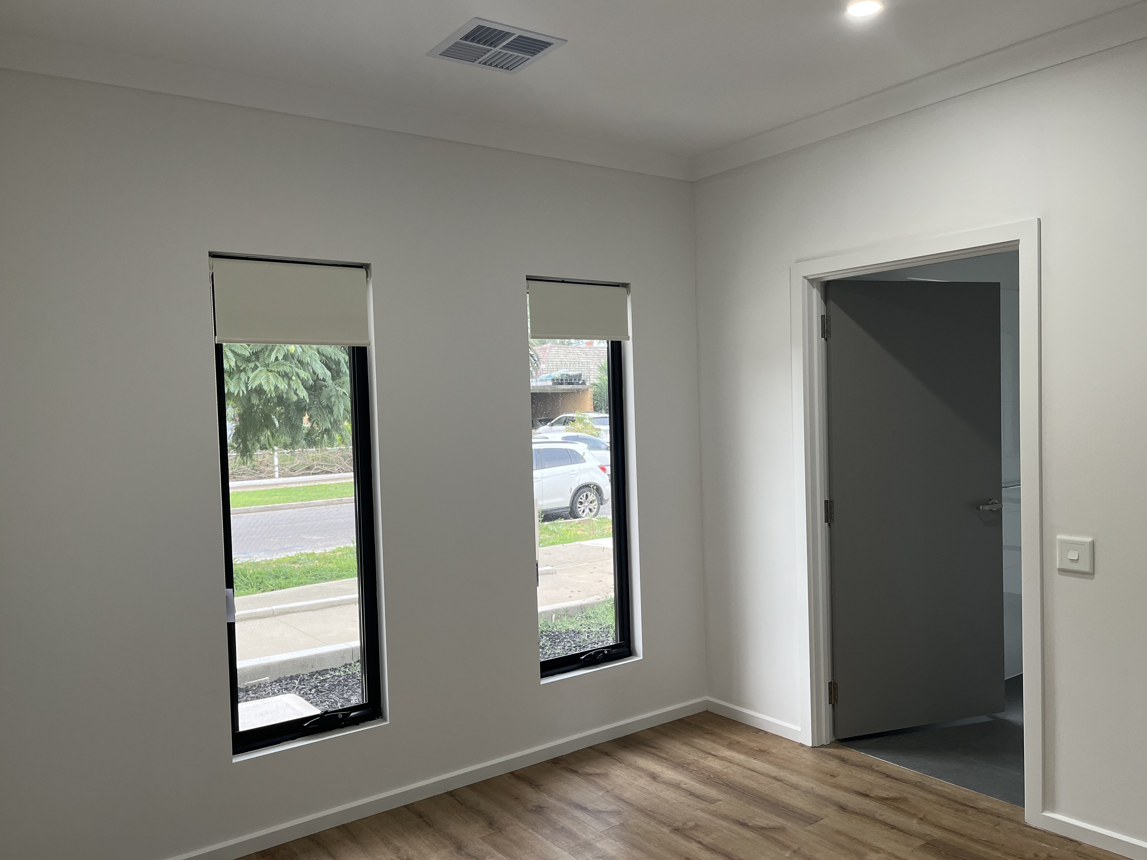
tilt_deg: -3.3
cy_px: 439
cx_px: 580
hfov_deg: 65.3
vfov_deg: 51.3
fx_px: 895
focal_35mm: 27
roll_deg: +1.6
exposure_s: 1/100
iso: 100
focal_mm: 5.1
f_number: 1.6
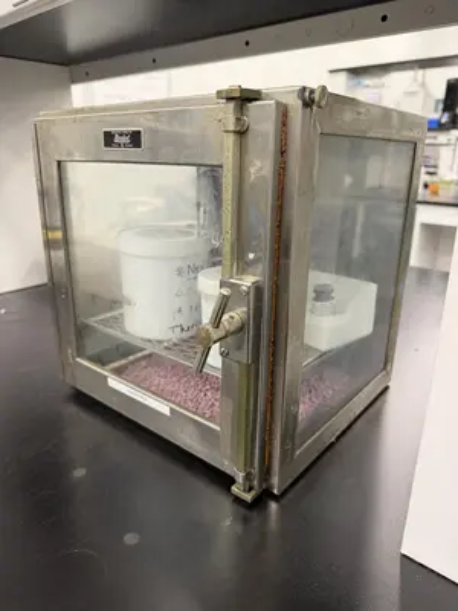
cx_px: 229
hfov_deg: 56.8
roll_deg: -0.3
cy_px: 306
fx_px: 423
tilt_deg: -18.9
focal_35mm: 24
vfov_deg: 71.6
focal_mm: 6.76
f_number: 1.78
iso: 250
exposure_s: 1/60
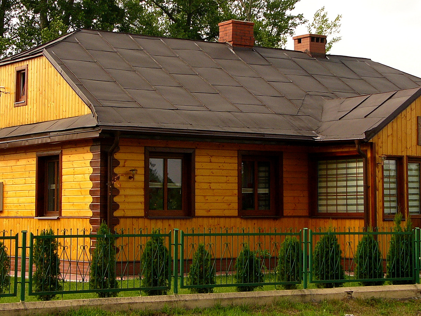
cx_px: 232
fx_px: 1070
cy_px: 107
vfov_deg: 16.7
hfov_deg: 22.2
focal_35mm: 88
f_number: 4
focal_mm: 9.2
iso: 50
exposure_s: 1/200
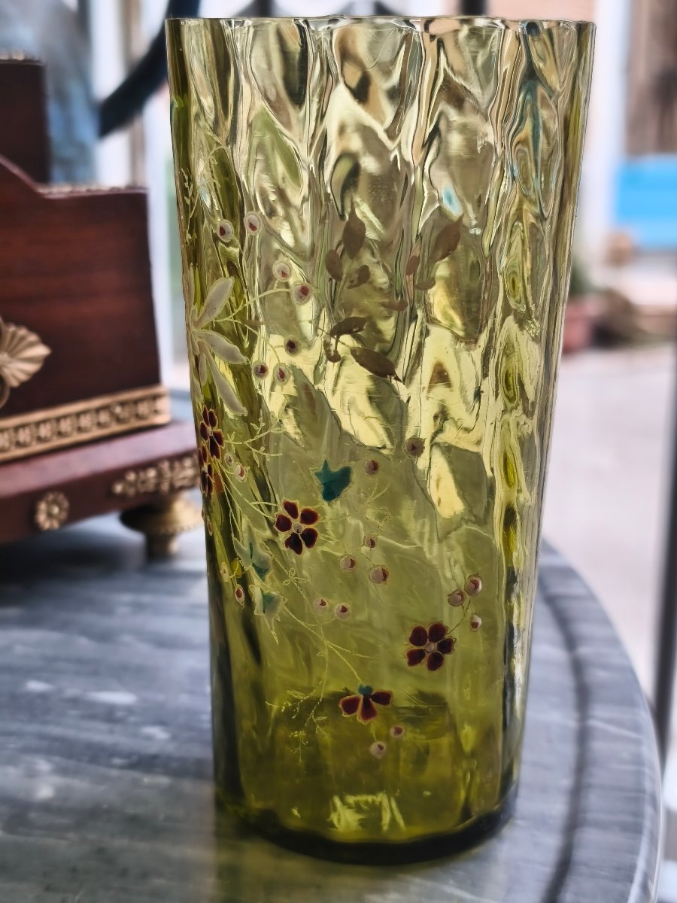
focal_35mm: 46
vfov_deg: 41.2
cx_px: 338
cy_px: 452
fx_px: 1200
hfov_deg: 31.5
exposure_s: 1/100
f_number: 1.7
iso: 100
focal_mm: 6.06
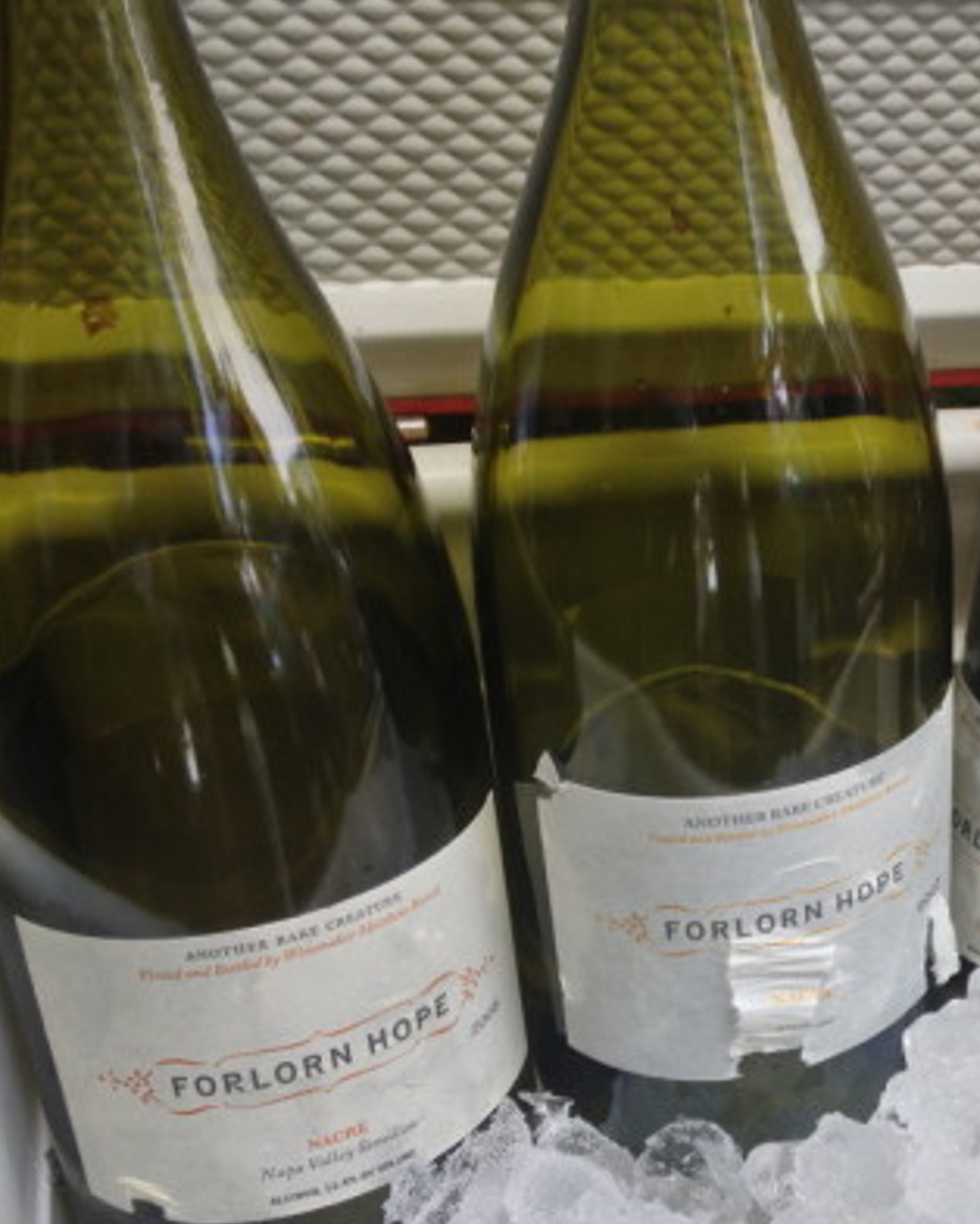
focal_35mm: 54
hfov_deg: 26.8
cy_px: 676
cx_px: 949
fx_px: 1956
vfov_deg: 34.7
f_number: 2.4
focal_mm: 4.28
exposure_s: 1/120
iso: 50
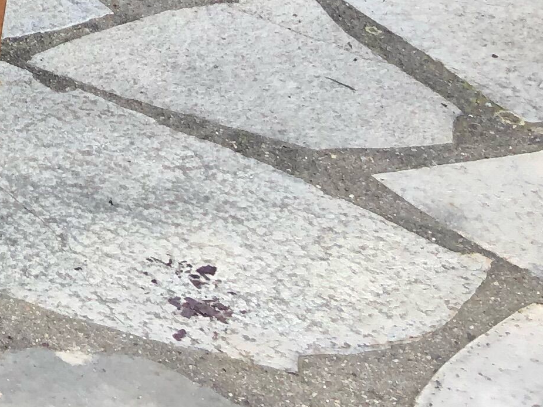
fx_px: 1914
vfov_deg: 10.9
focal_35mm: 122
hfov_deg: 13.8
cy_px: -459
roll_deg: -0.4
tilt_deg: -19.6
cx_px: -534
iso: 40
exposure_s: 1/120
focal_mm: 3.99
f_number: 1.8
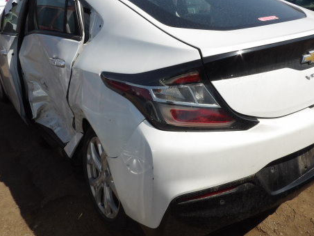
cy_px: 102
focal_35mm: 34
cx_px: 176
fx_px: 308
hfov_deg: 53.8
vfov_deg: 41.7
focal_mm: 4.3
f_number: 5.6
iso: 100
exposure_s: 1/624
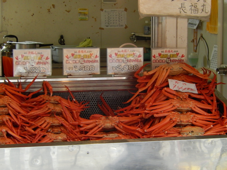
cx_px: 114
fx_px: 879
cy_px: 85
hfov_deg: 14.7
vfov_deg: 11.1
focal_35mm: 134
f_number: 5.6
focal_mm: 24.1
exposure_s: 1/100
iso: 400
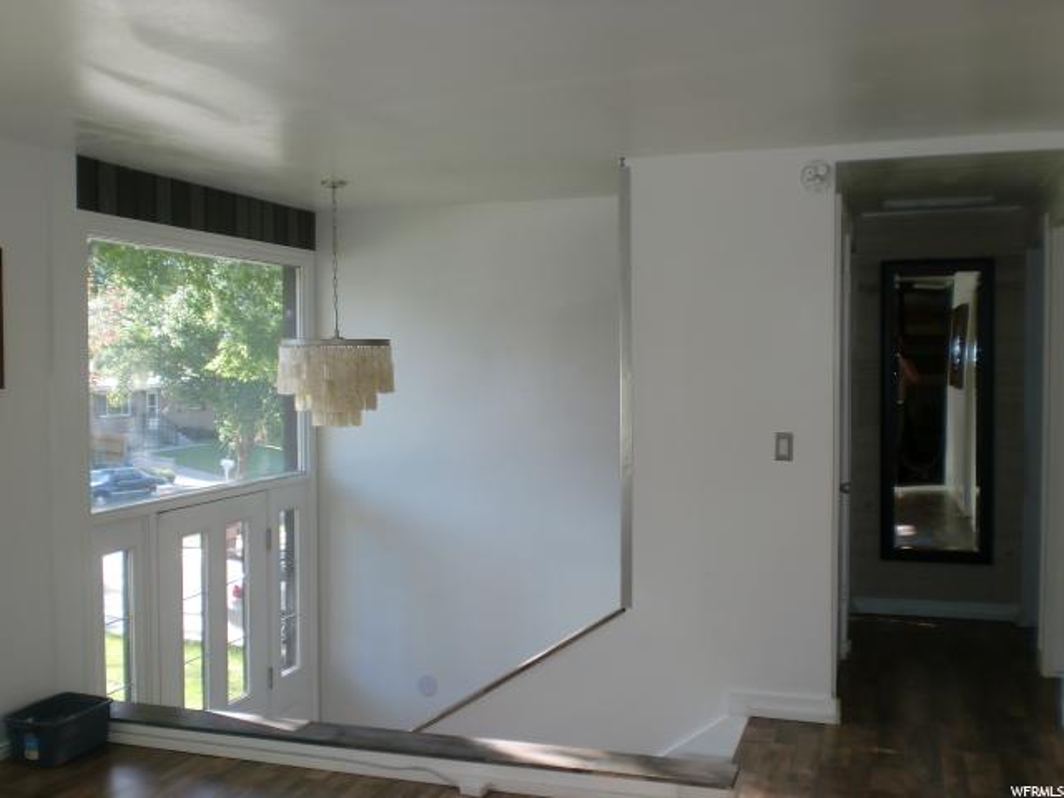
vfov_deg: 40.7
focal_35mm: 35
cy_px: 399
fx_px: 1076
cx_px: 532
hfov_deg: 52.6
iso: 64
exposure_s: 1/60
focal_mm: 6.3
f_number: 3.1
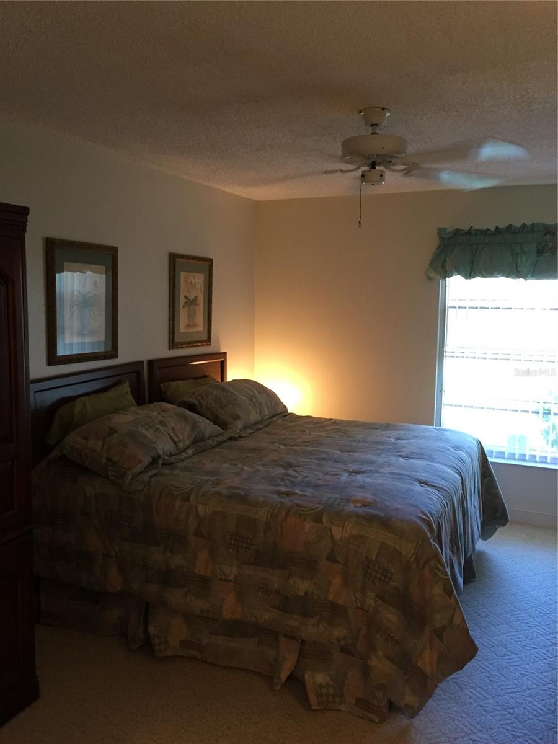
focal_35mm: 29
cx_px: 279
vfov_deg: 61.7
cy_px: 372
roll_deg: -0.6
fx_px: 623
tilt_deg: -5.4
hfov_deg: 48.2
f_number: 2.2
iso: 160
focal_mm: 4.15
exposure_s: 1/30
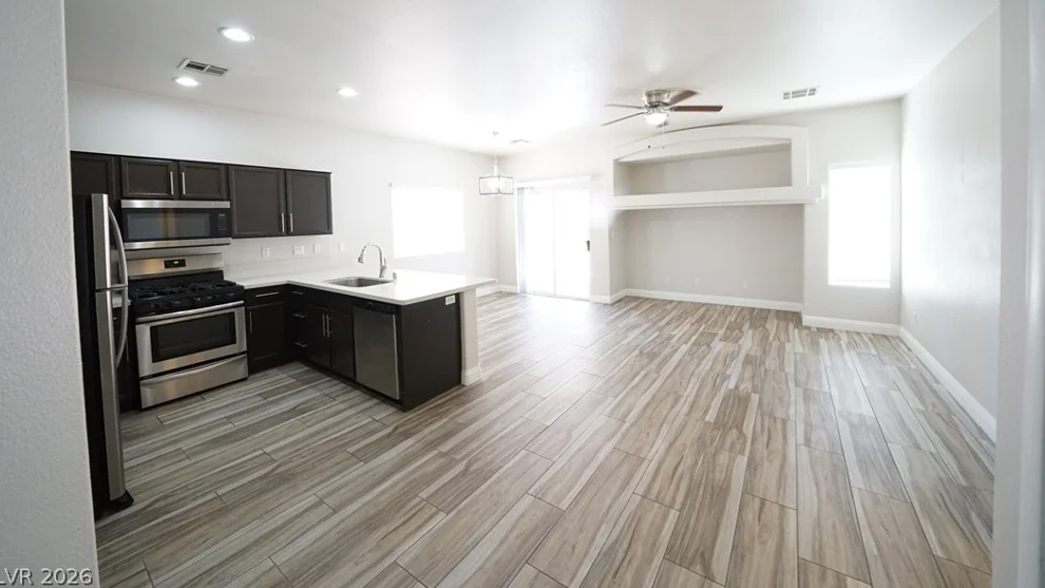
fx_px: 360
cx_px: 528
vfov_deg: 77.4
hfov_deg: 110.8
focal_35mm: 13
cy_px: 232
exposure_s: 1/50
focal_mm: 12
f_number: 9
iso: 4000
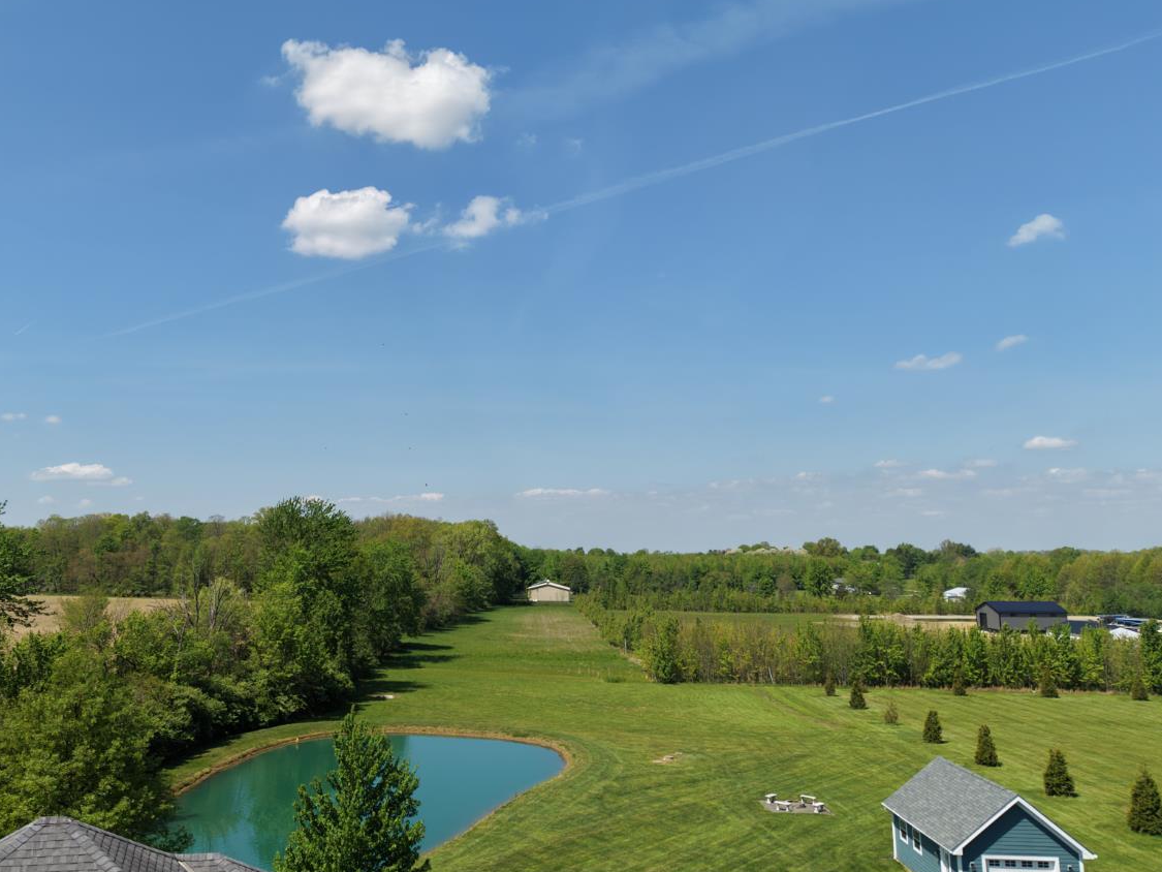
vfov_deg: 44.1
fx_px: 1074
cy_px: 403
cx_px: 423
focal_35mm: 32
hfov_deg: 56.0
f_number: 1.8
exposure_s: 1/4000
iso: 130
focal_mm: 8.67
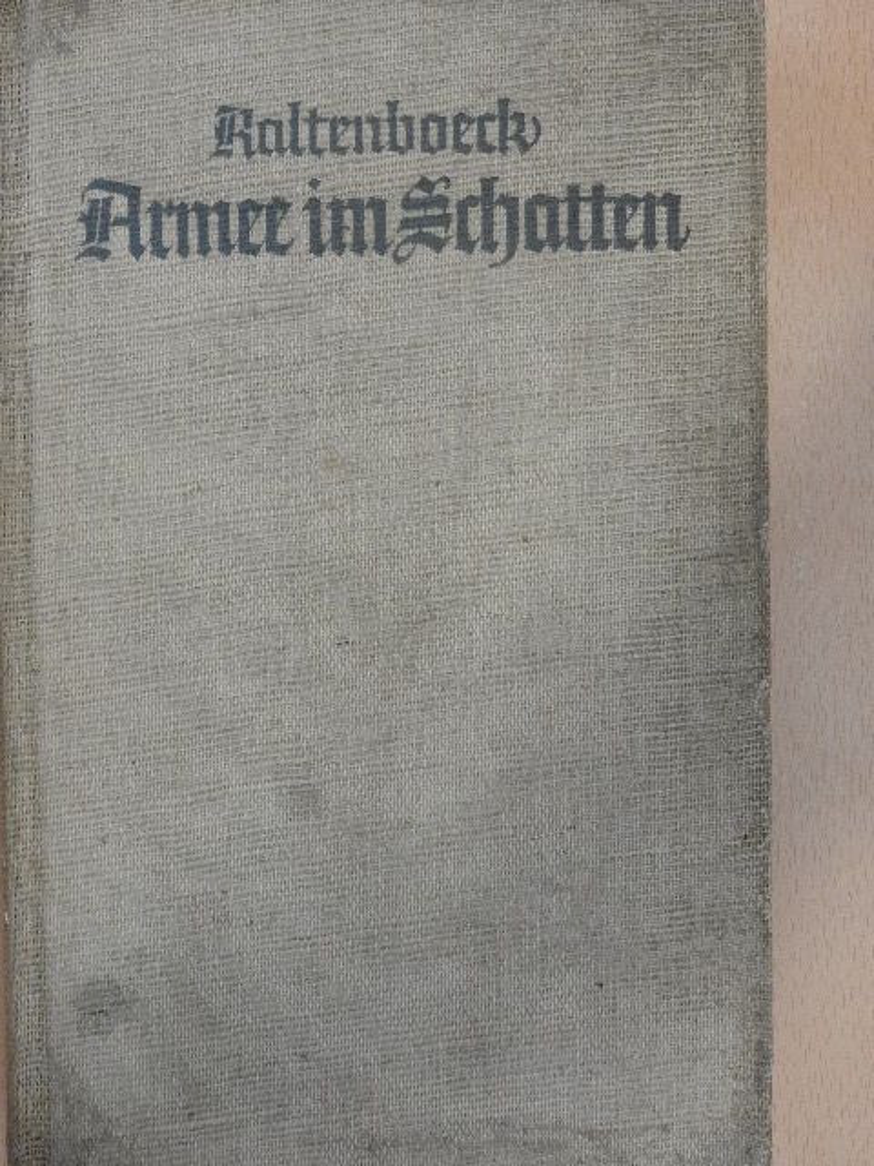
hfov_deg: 26.6
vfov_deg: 34.9
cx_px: 437
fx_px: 1852
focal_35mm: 55
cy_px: 583
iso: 400
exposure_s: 1/13
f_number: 4
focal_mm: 9.9
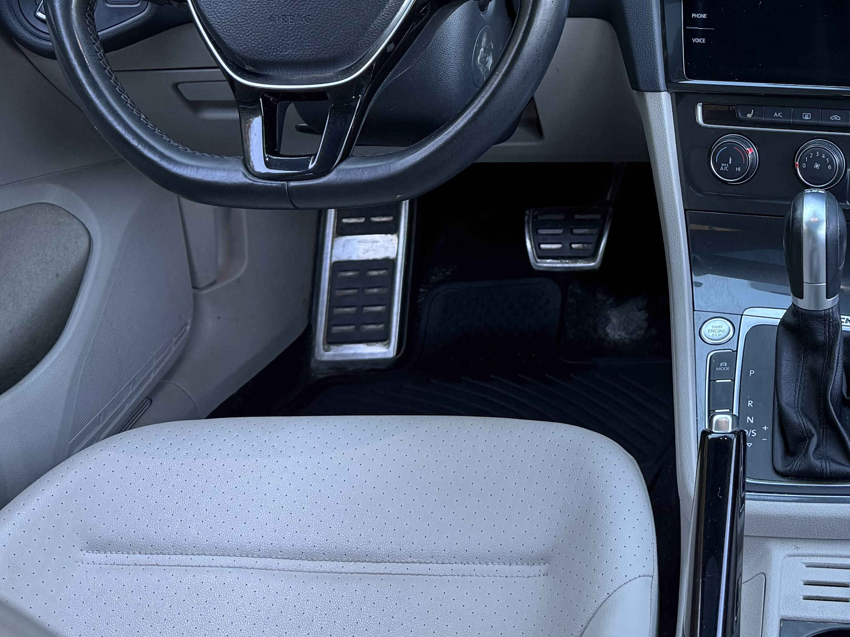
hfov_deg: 36.1
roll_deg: +2.6
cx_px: 749
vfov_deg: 28.0
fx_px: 1228
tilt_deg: -18.3
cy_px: 57
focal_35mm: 50
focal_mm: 6.76
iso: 200
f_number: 1.78
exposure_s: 1/103
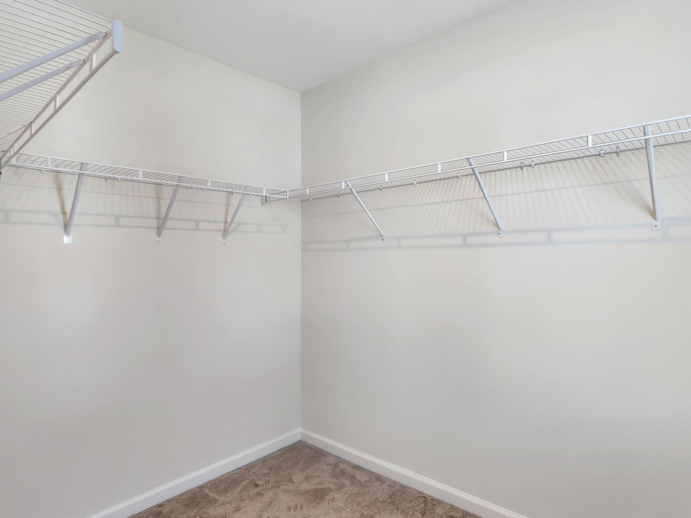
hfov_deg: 89.8
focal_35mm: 17
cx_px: 416
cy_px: 276
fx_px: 339
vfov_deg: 74.6
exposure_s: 1/60
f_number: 2.2
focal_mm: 2.2
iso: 160
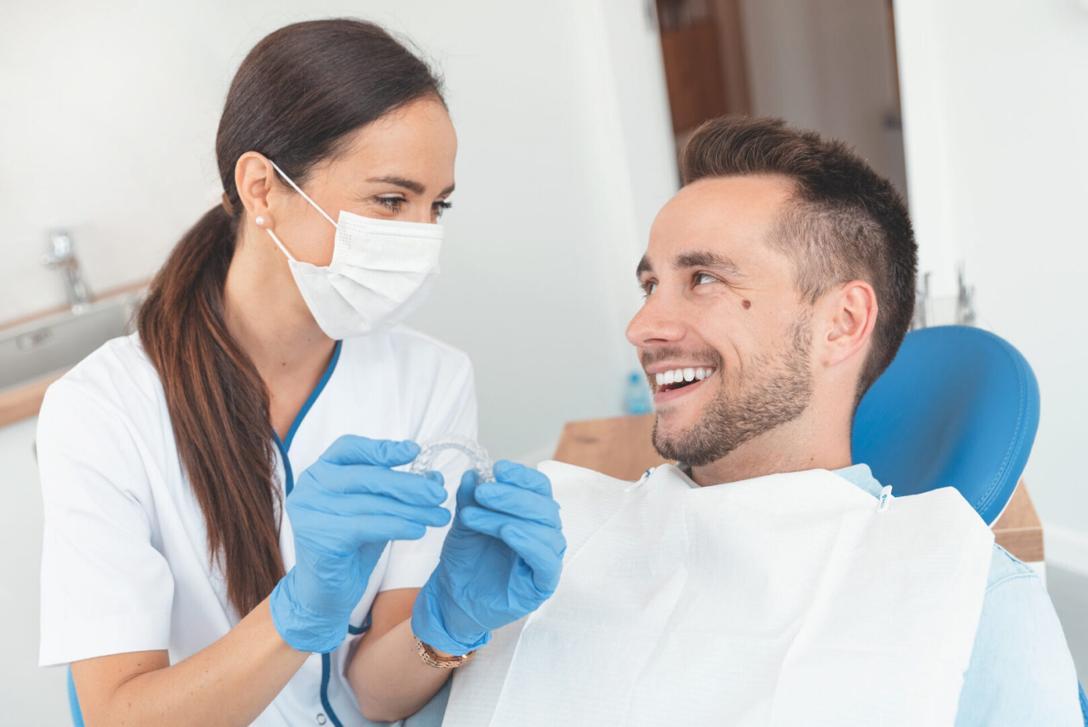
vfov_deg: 29.3
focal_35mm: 46
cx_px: 544
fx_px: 1391
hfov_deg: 42.7
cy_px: 364
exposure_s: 1/200
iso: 200
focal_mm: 46
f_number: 4
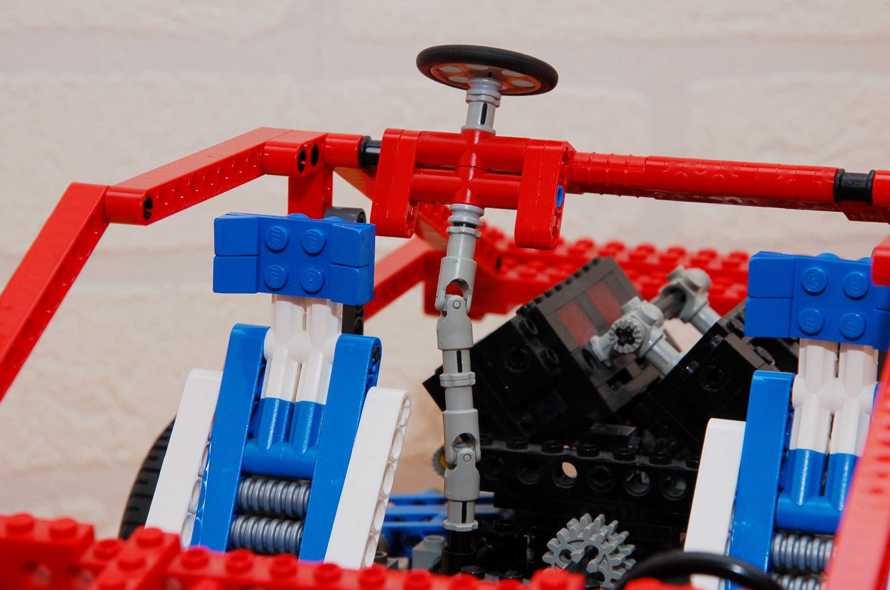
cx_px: 445
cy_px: 295
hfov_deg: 13.1
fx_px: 3887
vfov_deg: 8.7
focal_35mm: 158
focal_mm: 105
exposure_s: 1/60
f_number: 13
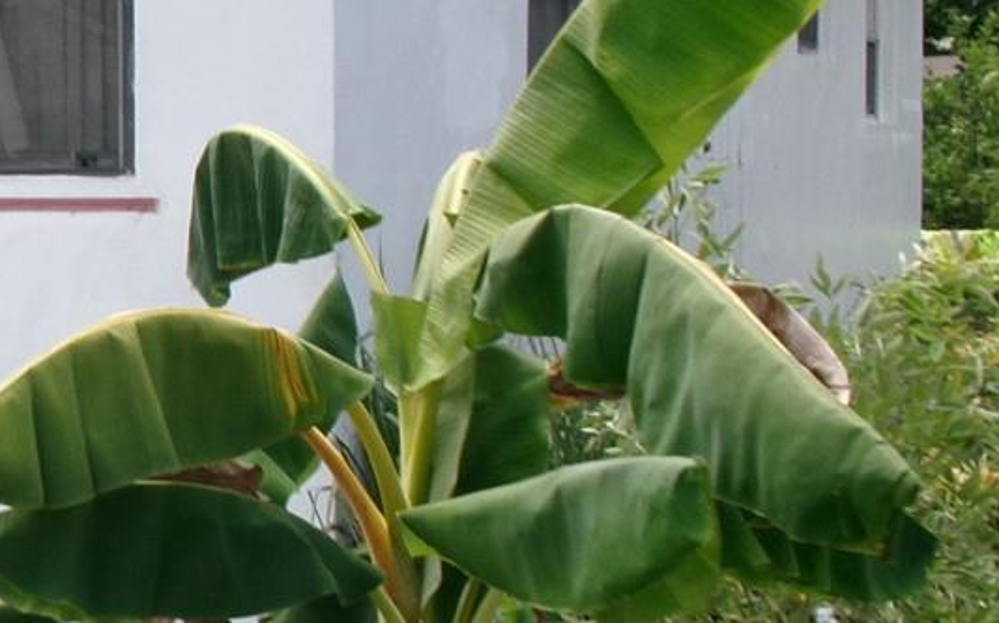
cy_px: 219
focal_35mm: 89
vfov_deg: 14.6
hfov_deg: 20.9
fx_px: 2422
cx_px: -352
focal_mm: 5.1
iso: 100
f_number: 10.8
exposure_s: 1/70
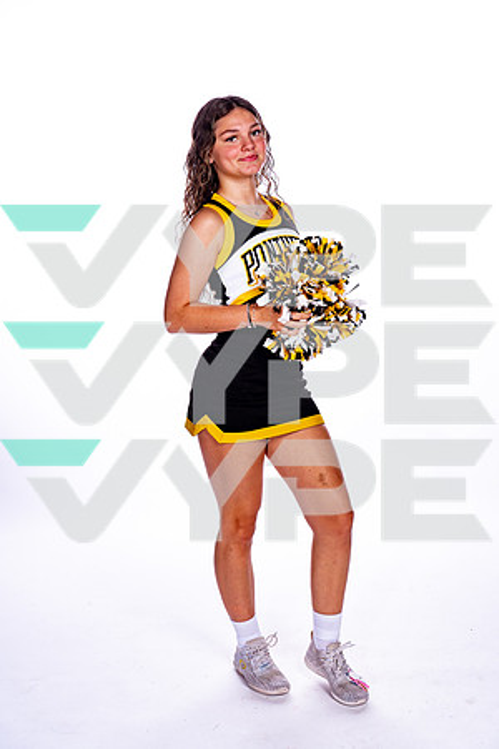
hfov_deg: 24.2
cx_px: 250
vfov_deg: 35.6
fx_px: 1164
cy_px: 374
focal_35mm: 56
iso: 100
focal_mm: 56
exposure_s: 1/250
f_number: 5.6
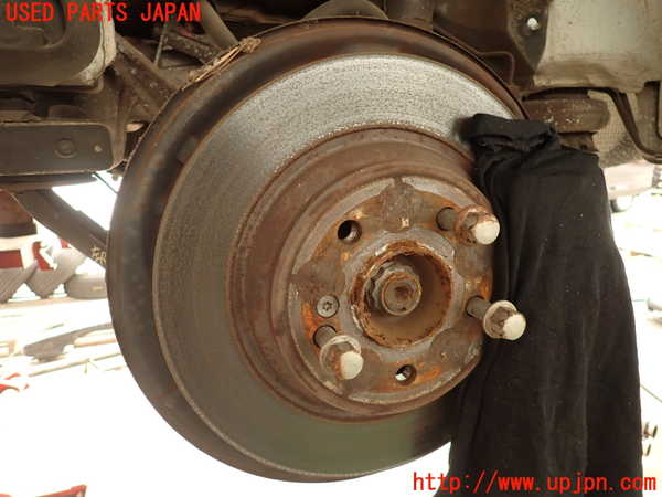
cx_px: 331
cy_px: 248
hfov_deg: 69.4
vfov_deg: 54.9
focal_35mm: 25
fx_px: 478
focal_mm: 4.5
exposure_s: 1/40
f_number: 2
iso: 200
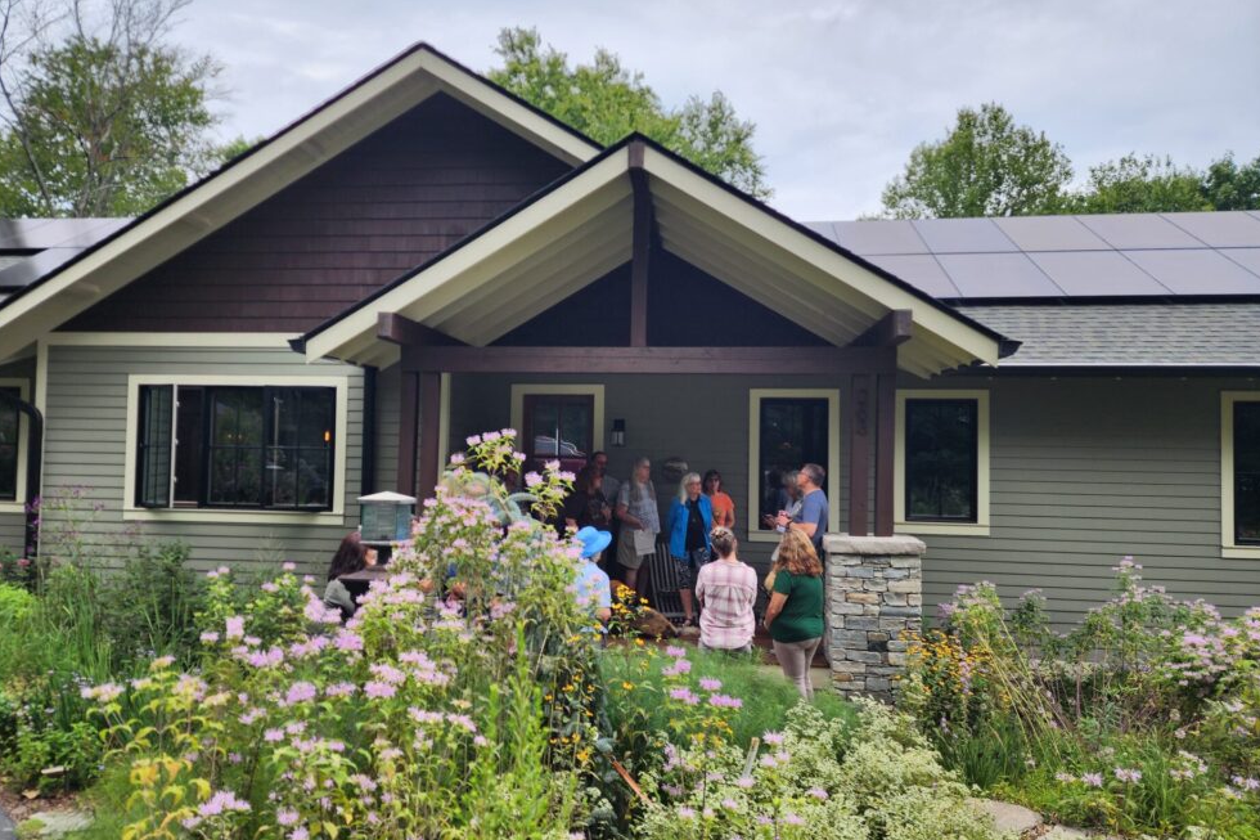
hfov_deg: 71.5
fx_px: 875
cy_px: 428
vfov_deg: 51.3
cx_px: 608
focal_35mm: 25
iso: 12
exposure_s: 1/699
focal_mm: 6.4
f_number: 1.8
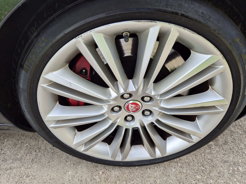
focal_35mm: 23
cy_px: 92
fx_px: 163
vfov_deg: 58.9
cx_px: 123
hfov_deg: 73.9
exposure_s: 1/594
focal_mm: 5.4
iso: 80
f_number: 1.8
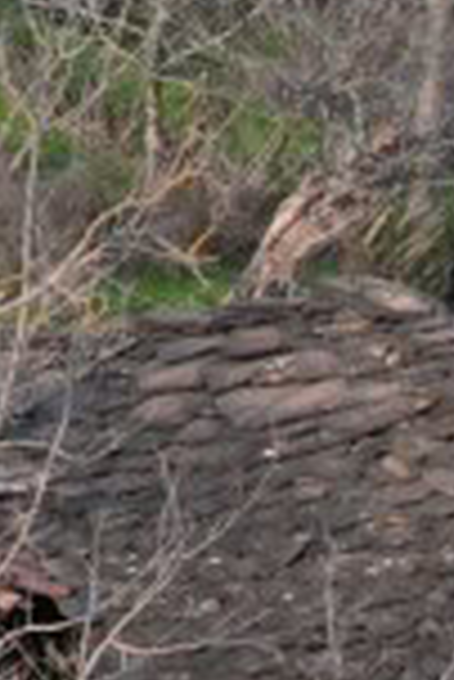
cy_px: -135
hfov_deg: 6.5
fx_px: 3303
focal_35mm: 175
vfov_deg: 11.5
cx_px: -1281
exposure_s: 1/640
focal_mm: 8.4
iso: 140
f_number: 2.8
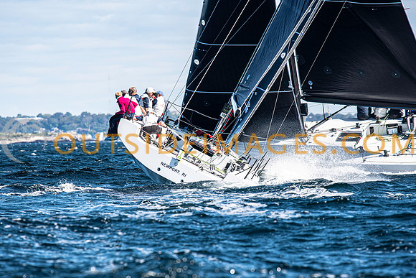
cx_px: 208
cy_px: 139
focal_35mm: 469
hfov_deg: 4.4
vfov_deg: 2.9
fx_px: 5422
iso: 320
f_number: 5.6
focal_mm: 300
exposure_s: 1/1000
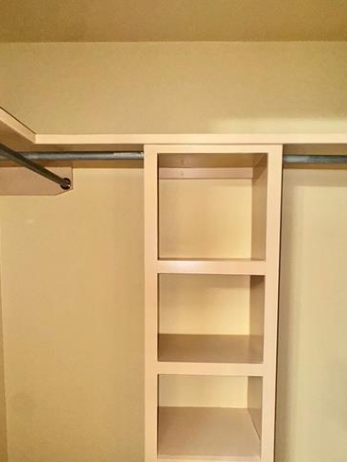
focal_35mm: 22
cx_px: 176
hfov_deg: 61.1
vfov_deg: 75.7
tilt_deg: -4.6
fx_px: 294
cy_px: 272
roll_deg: +1.2
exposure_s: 1/60
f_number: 2.2
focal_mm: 2.22
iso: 125
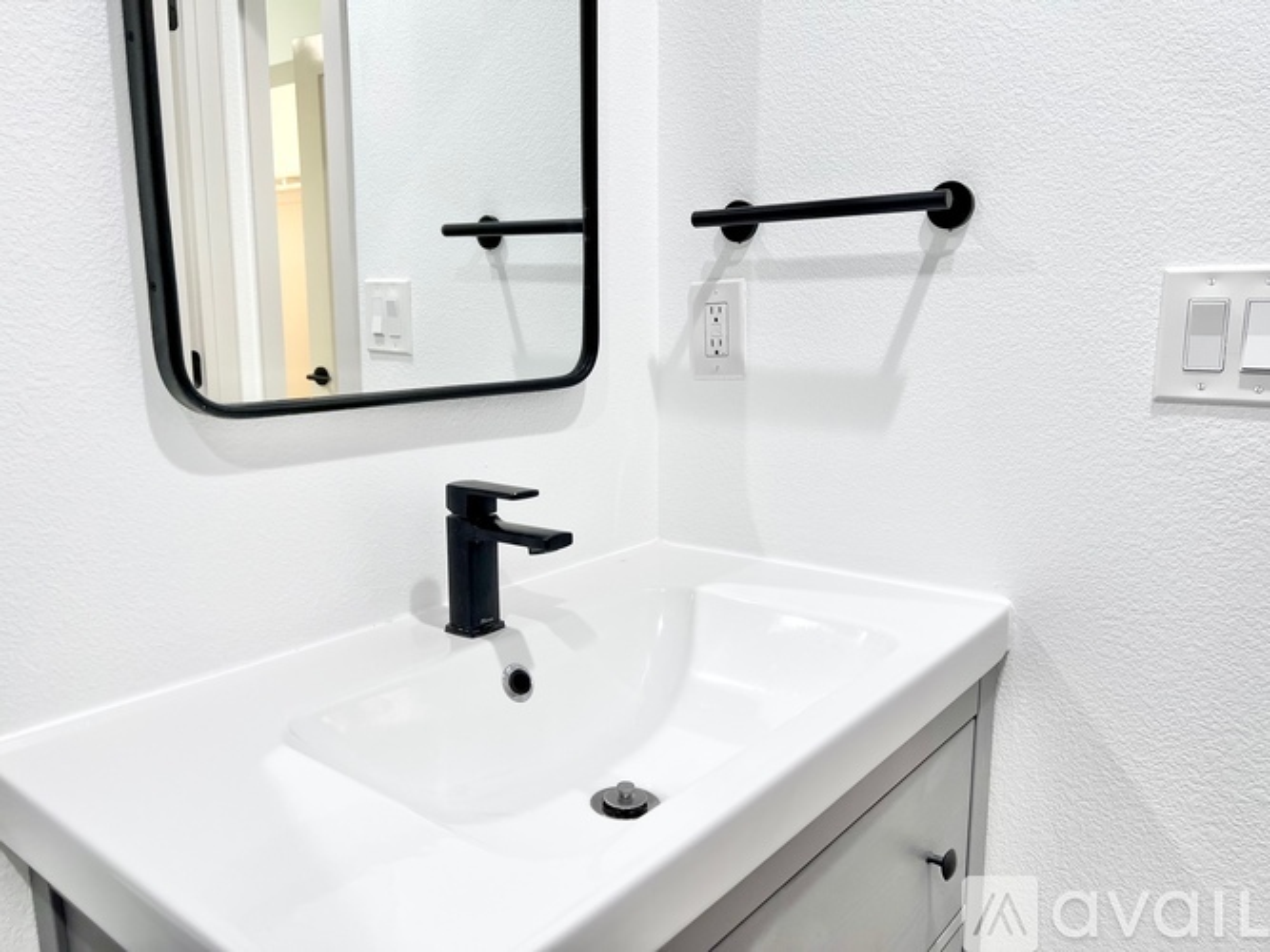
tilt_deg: -10.7
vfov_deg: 53.0
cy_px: 476
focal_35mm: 26
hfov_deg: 67.3
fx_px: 954
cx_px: 635
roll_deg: +0.4
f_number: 1.5
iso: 100
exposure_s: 1/120
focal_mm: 5.7
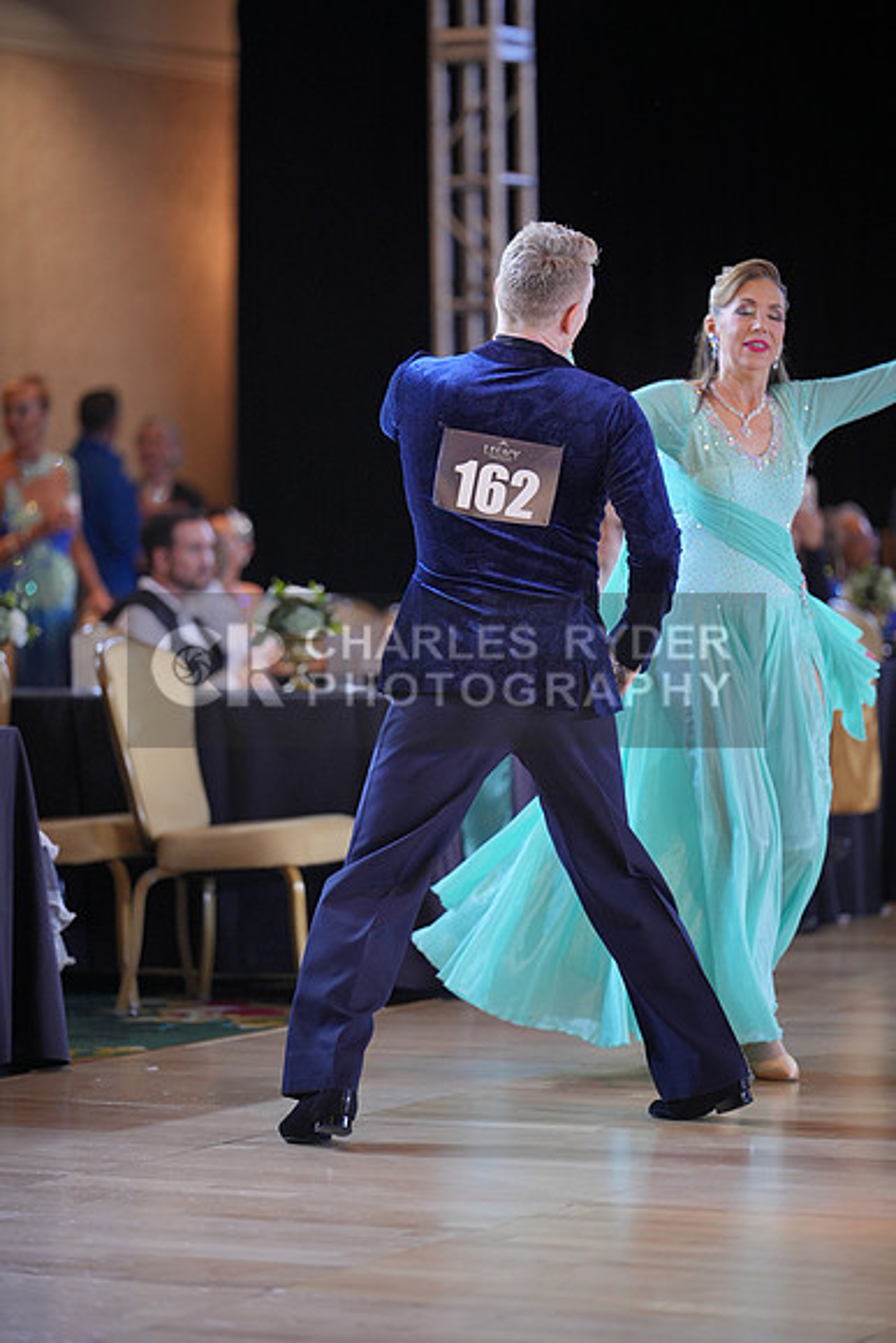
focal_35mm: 132
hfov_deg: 10.4
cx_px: 448
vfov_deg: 15.5
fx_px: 4925
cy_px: 672
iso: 1250
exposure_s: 1/500
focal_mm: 132
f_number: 2
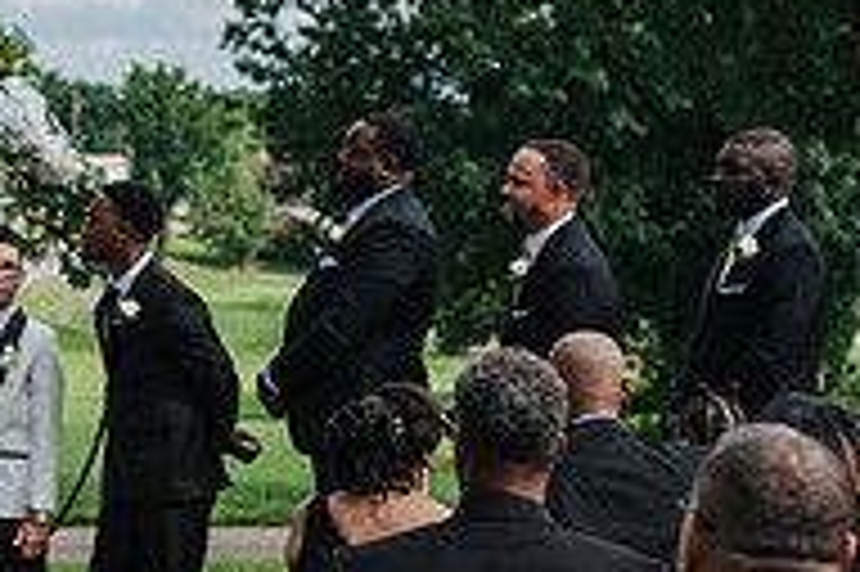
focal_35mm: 157
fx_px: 3747
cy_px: 376
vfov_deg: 8.7
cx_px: -279
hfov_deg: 12.6
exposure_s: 1/1600
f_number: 3.2
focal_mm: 50
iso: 110
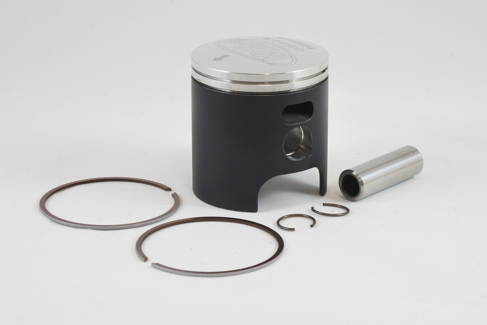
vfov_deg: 22.3
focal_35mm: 61
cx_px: 244
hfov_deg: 32.9
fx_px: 825
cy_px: 162
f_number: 5
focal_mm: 22.7
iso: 500
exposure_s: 1/125
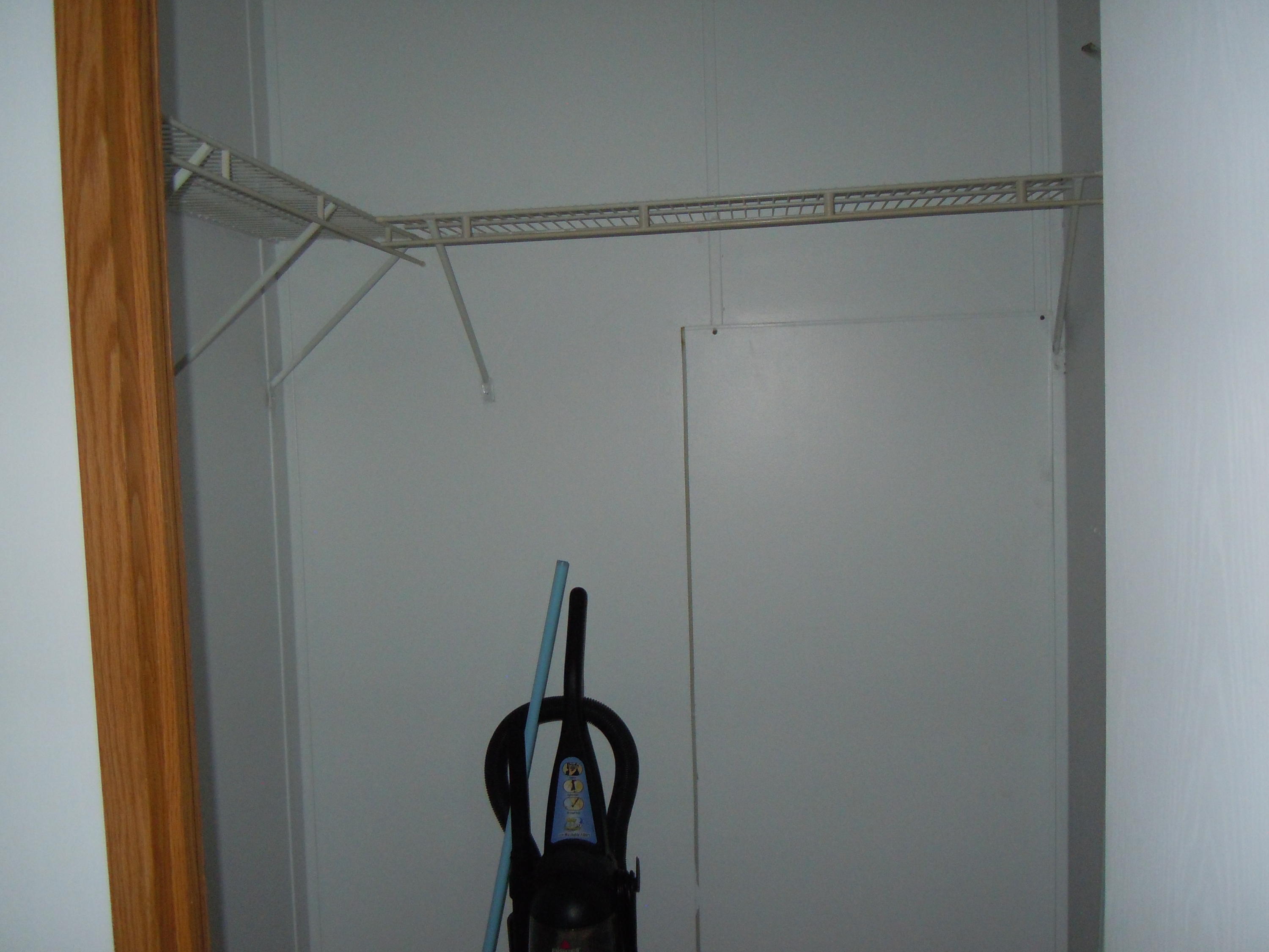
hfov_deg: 60.0
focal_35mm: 30
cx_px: 634
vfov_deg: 46.8
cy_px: 476
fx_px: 1100
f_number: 3.5
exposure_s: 1/30
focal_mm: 5.4
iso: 400
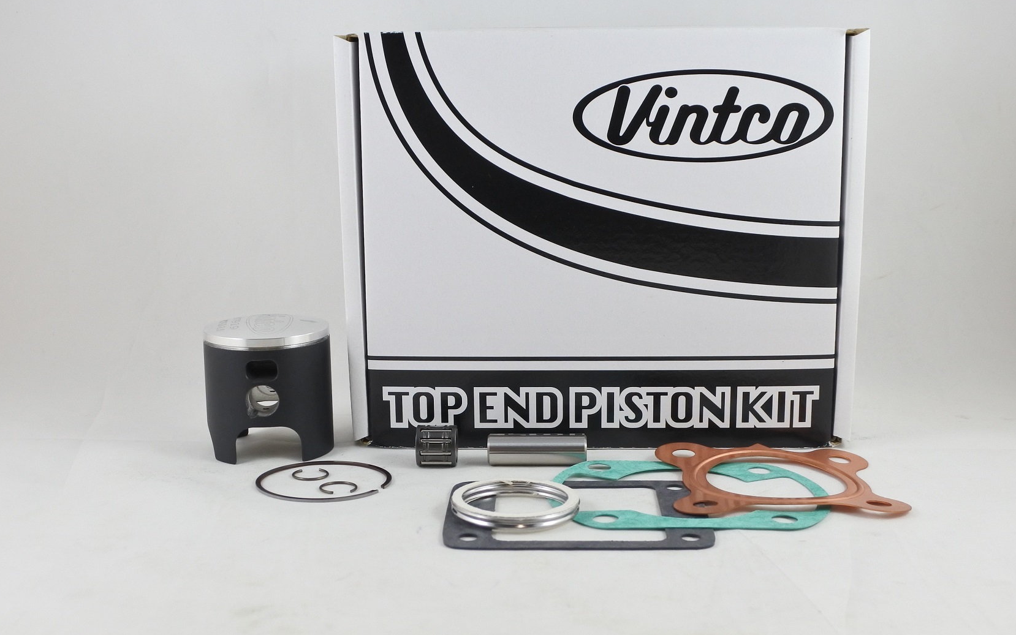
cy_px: 314
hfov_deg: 58.1
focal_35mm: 33
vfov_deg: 38.3
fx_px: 914
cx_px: 505
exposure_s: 1/160
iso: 400
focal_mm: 12.1
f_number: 3.8
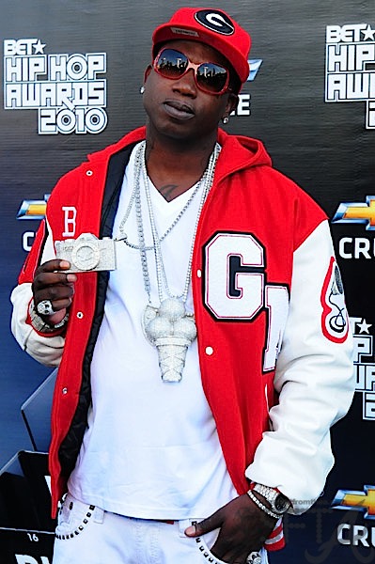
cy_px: 282
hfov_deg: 16.2
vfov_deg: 24.2
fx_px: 1315
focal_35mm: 84
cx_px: 188
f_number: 6.3
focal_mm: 56
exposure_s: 1/250
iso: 800
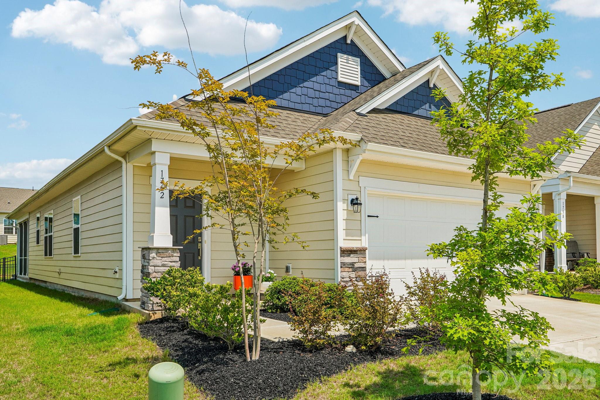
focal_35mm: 30
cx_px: 300
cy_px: 200
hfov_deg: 61.9
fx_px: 500
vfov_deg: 43.6
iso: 100
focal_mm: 20
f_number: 8
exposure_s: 1/125
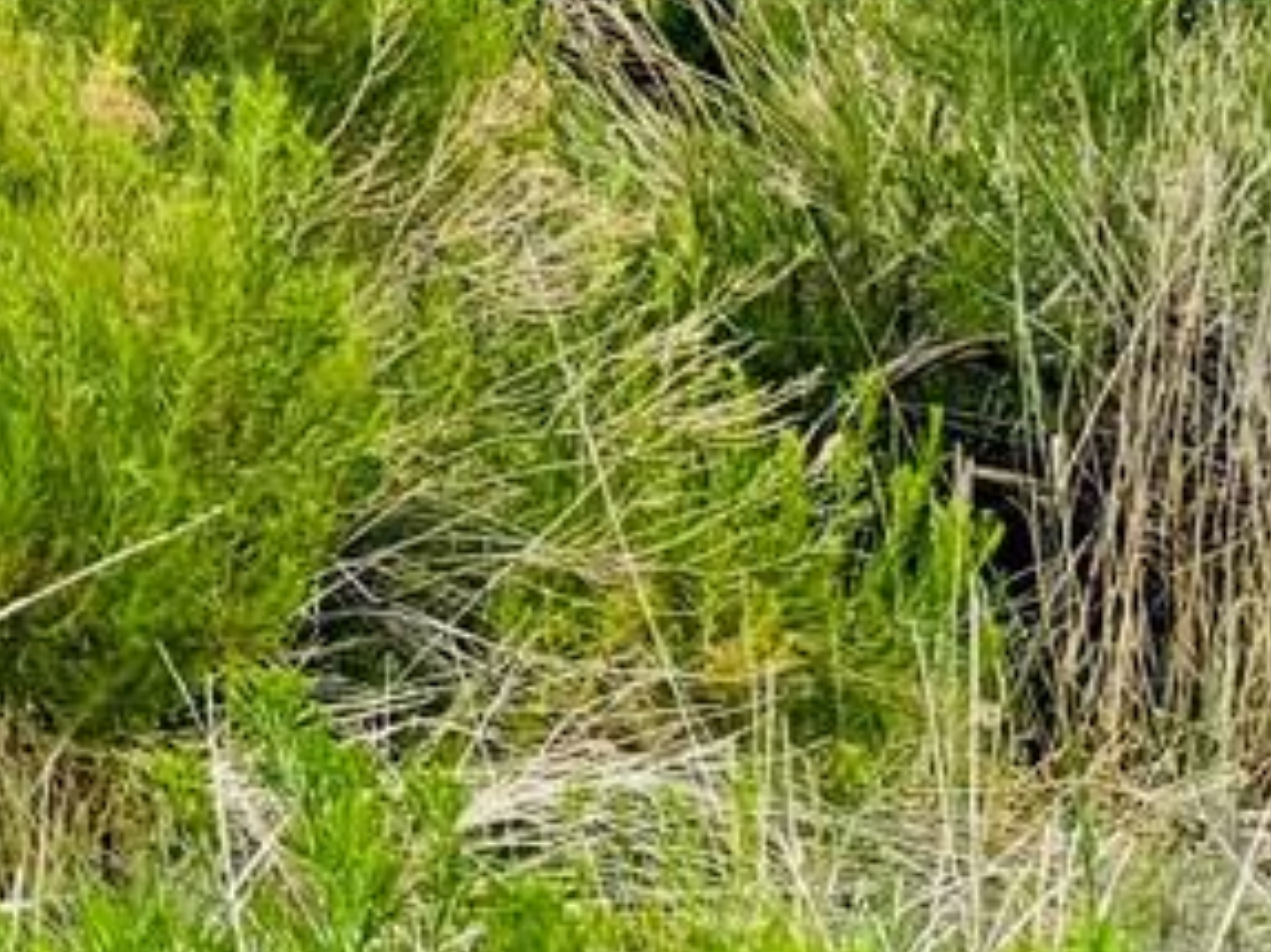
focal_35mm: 145
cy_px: -1590
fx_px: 5322
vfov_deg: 8.9
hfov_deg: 11.9
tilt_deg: +4.8
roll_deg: +0.4
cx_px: -1439
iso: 50
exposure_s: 1/5076
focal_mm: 5.96
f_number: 1.6
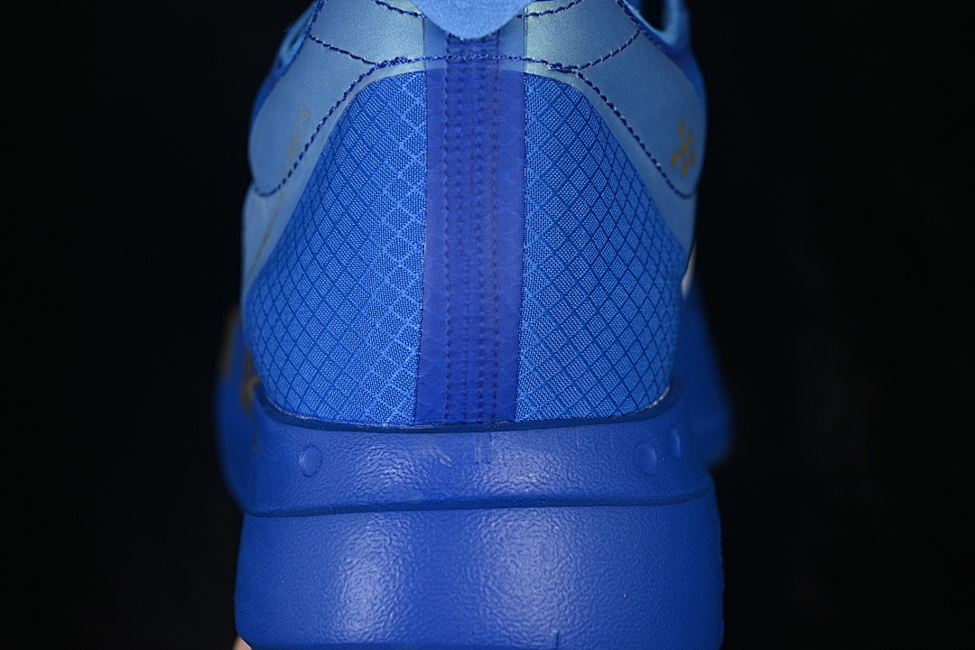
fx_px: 2031
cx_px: 488
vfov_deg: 18.2
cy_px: 325
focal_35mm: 75
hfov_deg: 27.0
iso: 160
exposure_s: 1/60
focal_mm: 50
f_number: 7.1
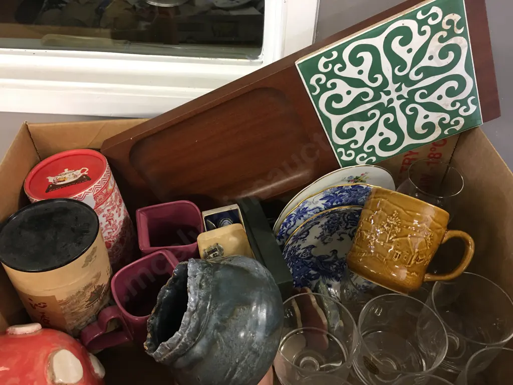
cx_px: 256
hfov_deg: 61.7
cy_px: 192
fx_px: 430
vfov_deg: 48.2
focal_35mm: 29
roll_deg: -1.8
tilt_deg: -43.3
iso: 64
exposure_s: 1/17
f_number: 2.2
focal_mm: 4.15
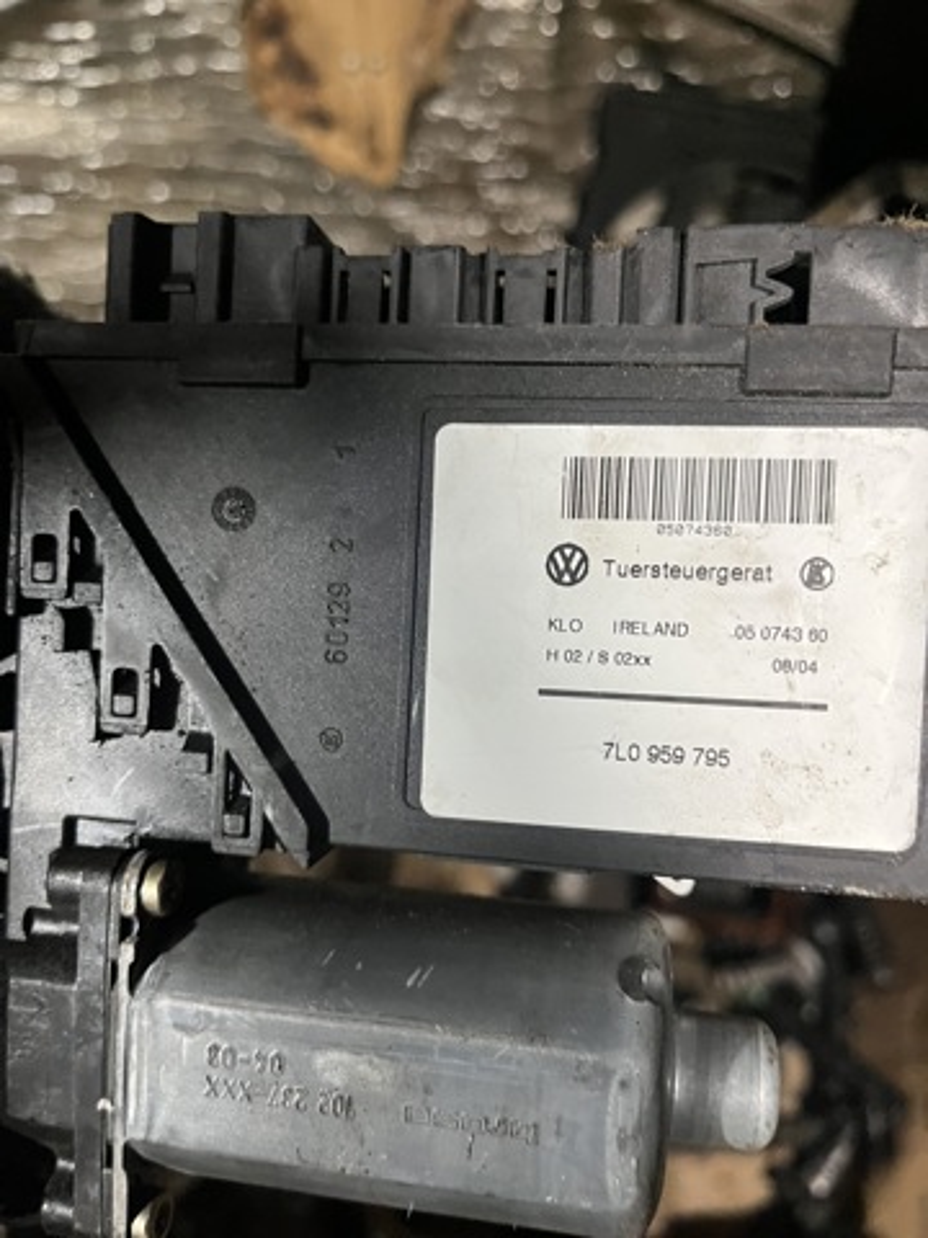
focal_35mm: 26
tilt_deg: -52.7
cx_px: 464
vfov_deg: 67.3
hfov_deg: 53.1
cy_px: 619
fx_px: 929
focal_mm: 5.1
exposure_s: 1/60
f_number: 1.6
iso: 500
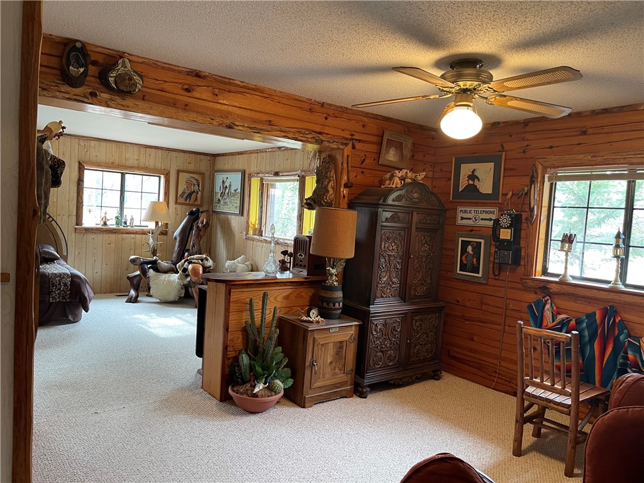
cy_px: 242
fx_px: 484
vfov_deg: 53.1
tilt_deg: -2.0
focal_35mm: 26
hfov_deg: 67.3
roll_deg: -3.1
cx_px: 322
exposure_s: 1/60
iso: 320
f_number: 1.6
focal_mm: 5.1
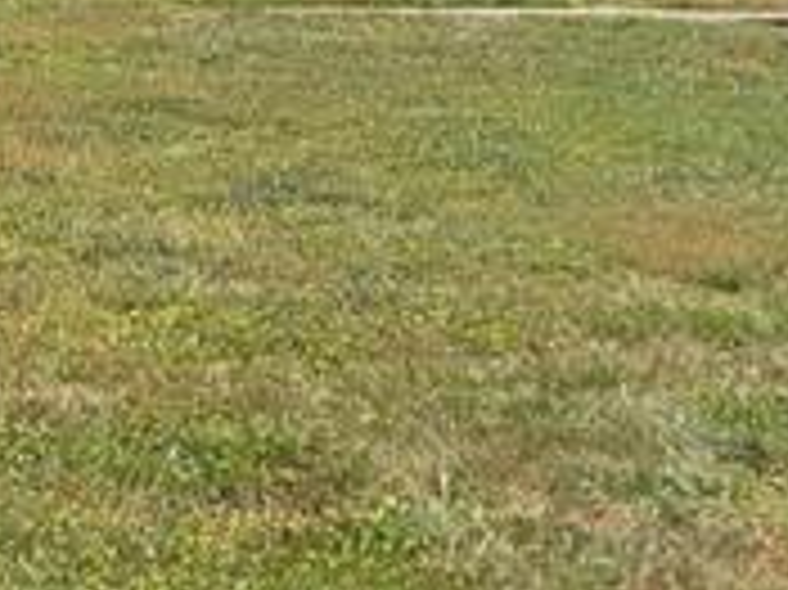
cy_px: -194
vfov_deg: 9.6
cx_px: -419
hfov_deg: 12.3
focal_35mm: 152
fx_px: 3458
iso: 40
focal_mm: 5.4
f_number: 1.8
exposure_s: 1/2180
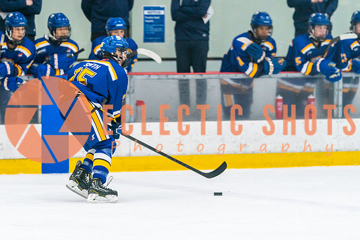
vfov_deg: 5.0
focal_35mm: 275
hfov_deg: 7.5
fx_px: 2749
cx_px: 133
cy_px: 139
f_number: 2.8
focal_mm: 194
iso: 3200
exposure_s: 1/1250
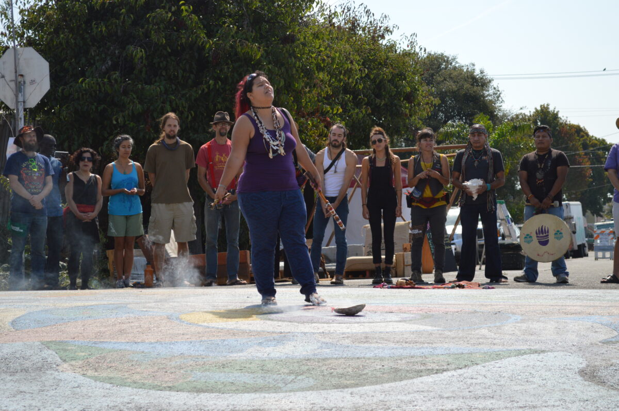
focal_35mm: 82
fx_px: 1417
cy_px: 206
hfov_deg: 24.6
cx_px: 310
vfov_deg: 16.5
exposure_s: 1/1250
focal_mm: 55
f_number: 5.6
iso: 400
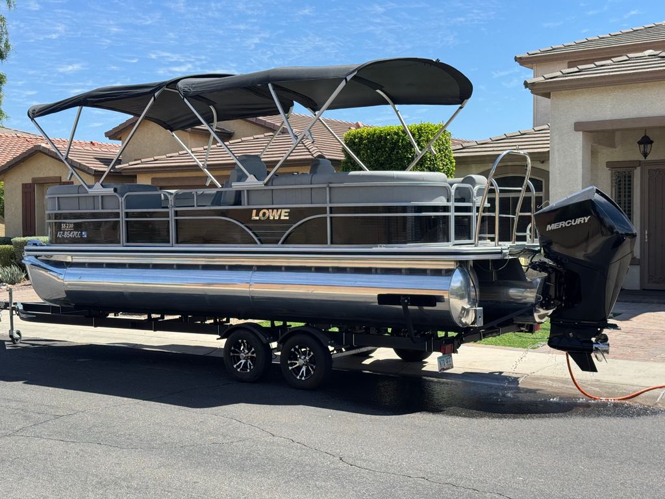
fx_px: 922
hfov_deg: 39.7
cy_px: 250
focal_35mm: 48
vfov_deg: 30.3
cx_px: 332
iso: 64
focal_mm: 6.76
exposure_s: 1/2611
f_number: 1.78
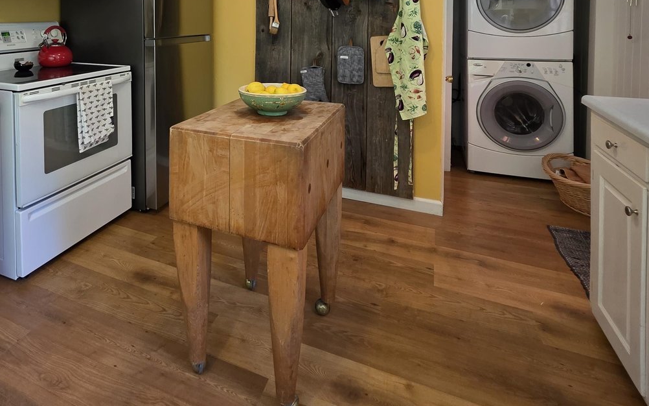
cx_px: 238
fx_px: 389
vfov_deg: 48.2
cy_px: 27
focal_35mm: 22
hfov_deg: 78.0
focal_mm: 2.2
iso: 160
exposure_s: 1/60
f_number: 1.9
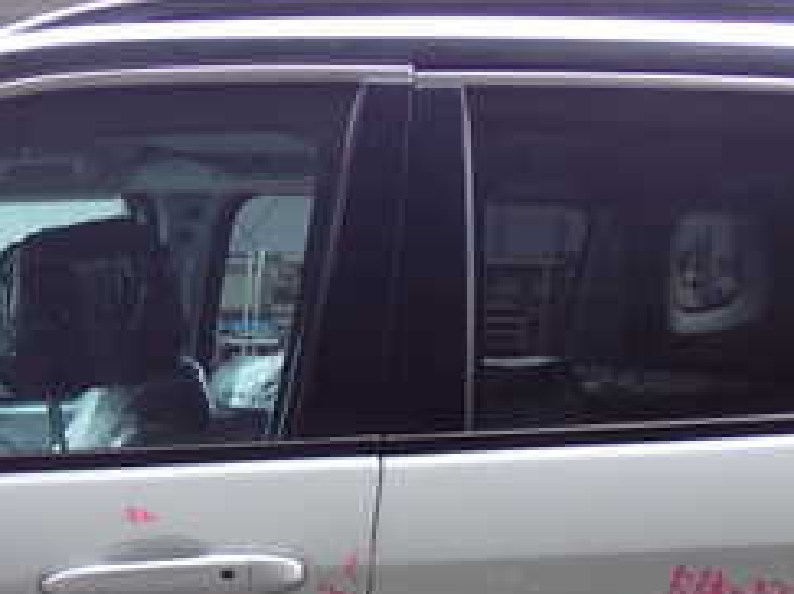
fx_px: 2040
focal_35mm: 89
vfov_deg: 16.1
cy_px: 646
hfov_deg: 20.5
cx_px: -180
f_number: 3.5
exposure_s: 1/100
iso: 100
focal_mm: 6.37
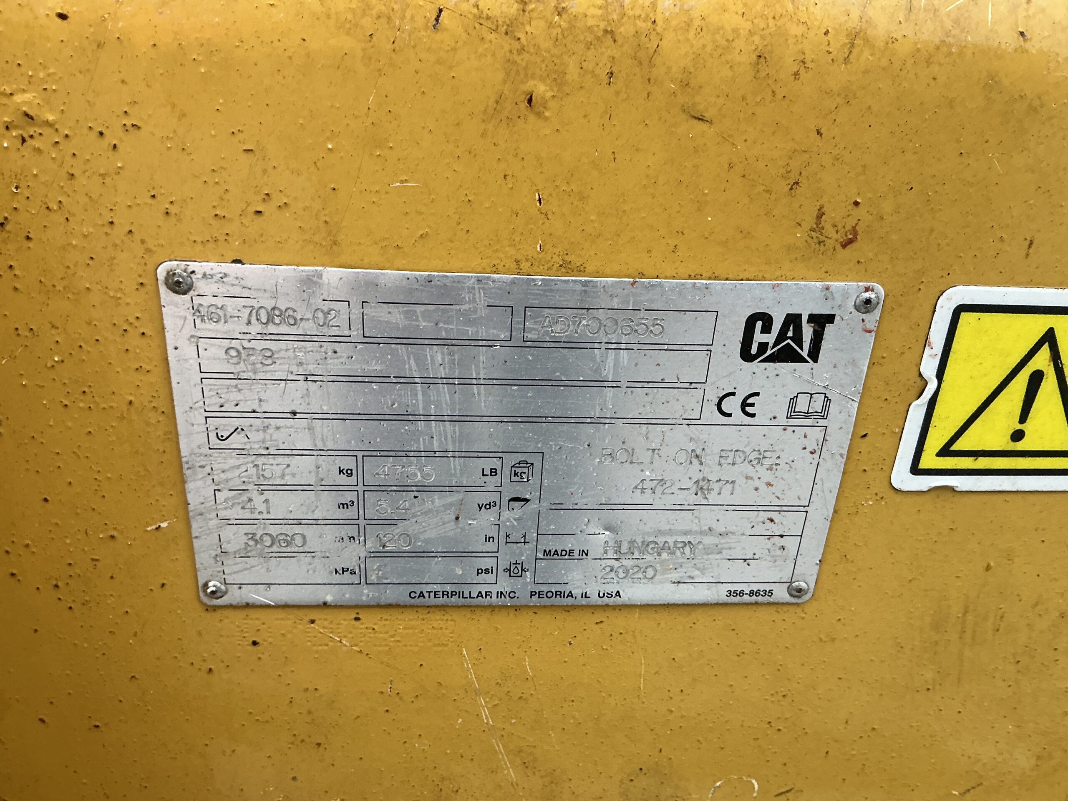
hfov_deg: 63.4
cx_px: 534
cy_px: 400
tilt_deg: -24.2
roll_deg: -4.9
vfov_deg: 49.7
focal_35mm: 28
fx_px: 864
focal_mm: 3
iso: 64
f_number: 1.8
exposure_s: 1/120
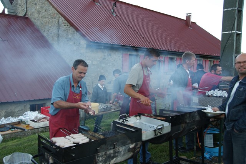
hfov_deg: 53.1
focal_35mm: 36
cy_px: 82
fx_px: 246
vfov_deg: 36.9
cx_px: 123
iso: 100
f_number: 5
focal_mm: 24
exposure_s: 1/40
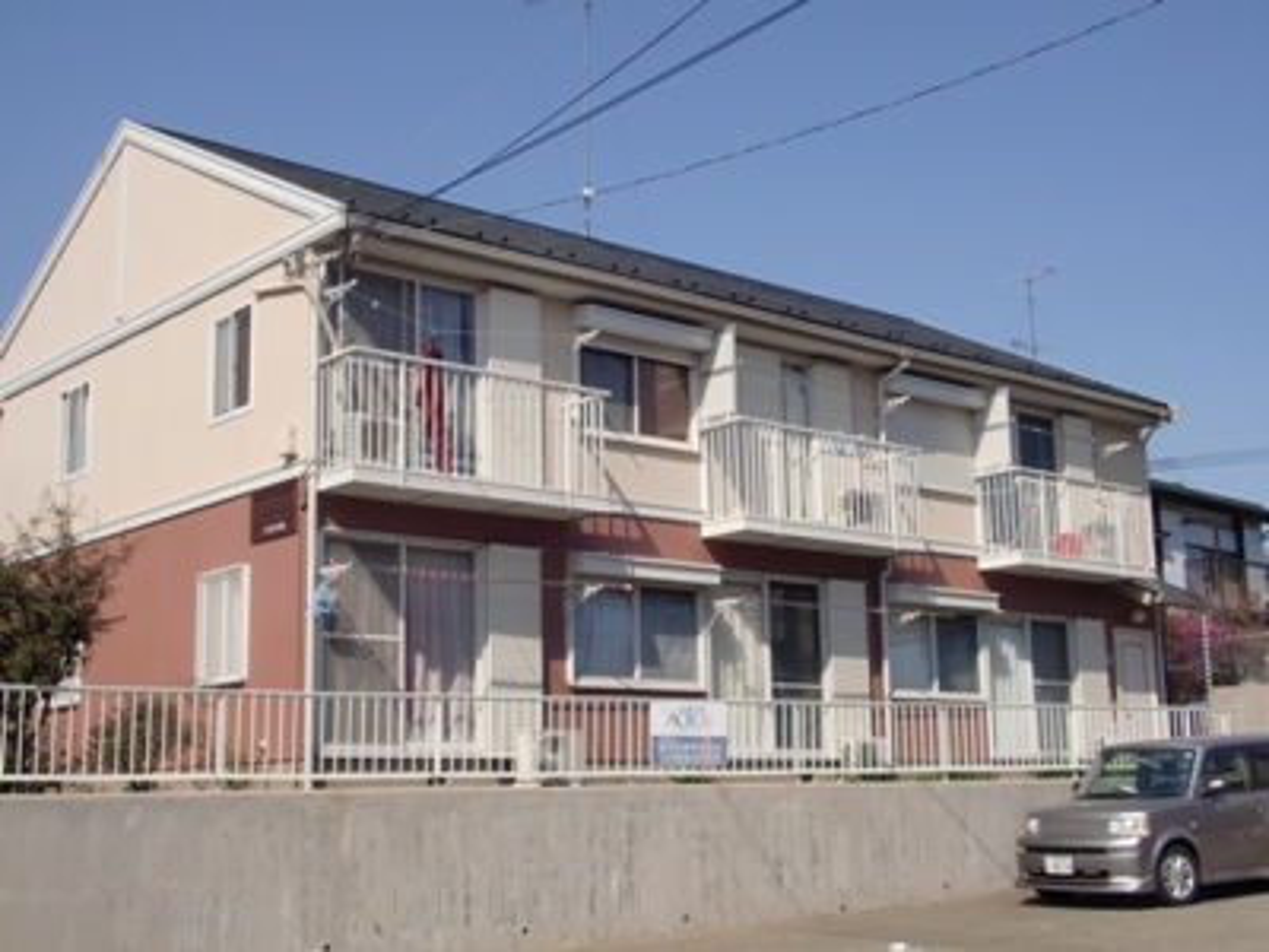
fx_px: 1760
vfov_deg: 30.3
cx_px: 634
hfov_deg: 39.7
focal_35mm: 48
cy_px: 476
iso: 64
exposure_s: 1/125
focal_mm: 7.91
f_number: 10
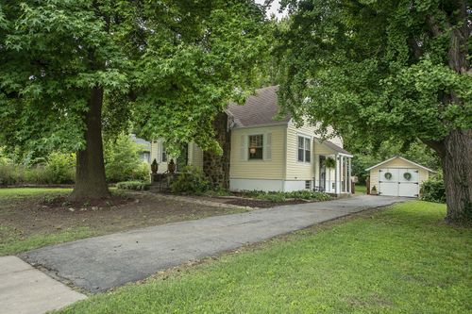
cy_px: 157
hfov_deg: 73.8
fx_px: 315
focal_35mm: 24
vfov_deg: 53.1
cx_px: 236
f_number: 4.5
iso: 250
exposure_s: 1/400
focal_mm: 24
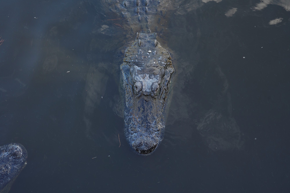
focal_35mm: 60
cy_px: 96
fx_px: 483
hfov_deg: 33.4
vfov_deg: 22.6
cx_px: 145
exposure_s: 1/100
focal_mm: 60
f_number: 7.1
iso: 640
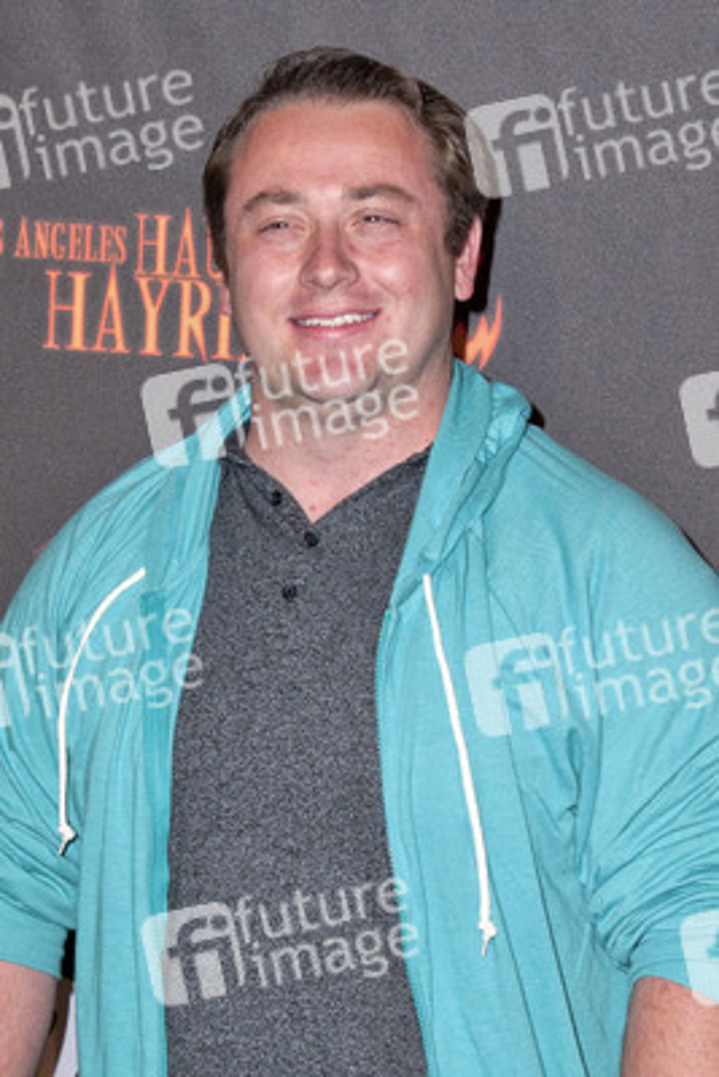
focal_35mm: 38
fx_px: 1137
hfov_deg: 35.1
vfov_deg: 50.7
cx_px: 360
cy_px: 538
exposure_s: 1/400
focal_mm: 38
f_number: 4.5
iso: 400
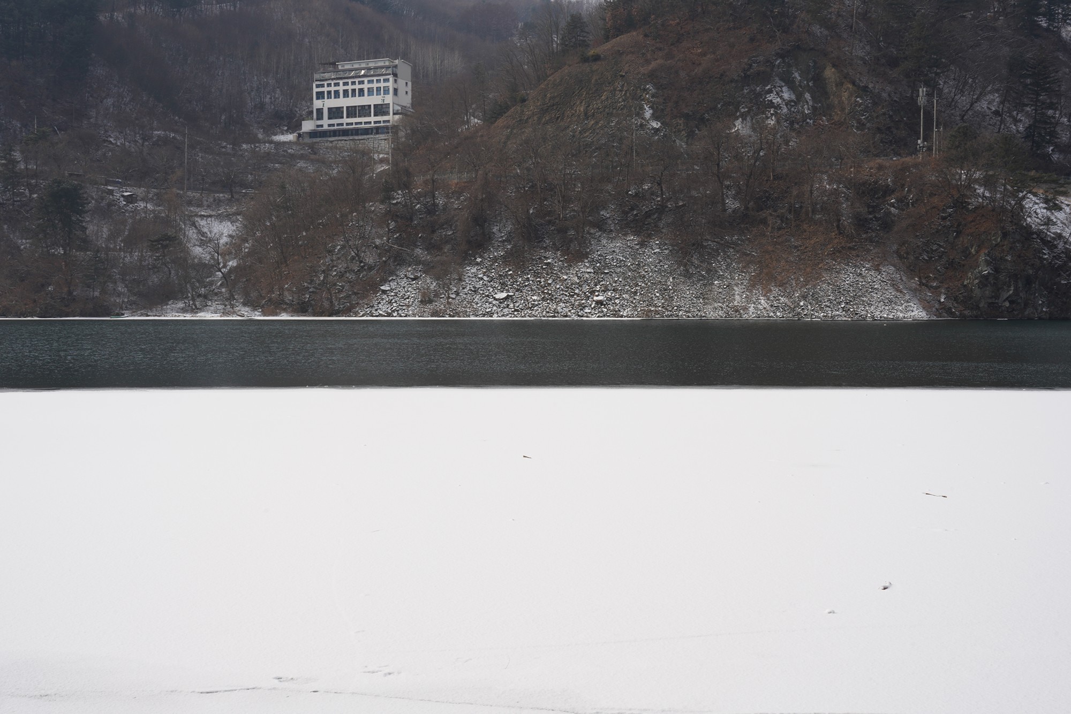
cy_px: 357
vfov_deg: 31.2
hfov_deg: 45.4
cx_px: 536
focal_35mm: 43
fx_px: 1279
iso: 160
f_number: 20
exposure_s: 1/100
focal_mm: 43
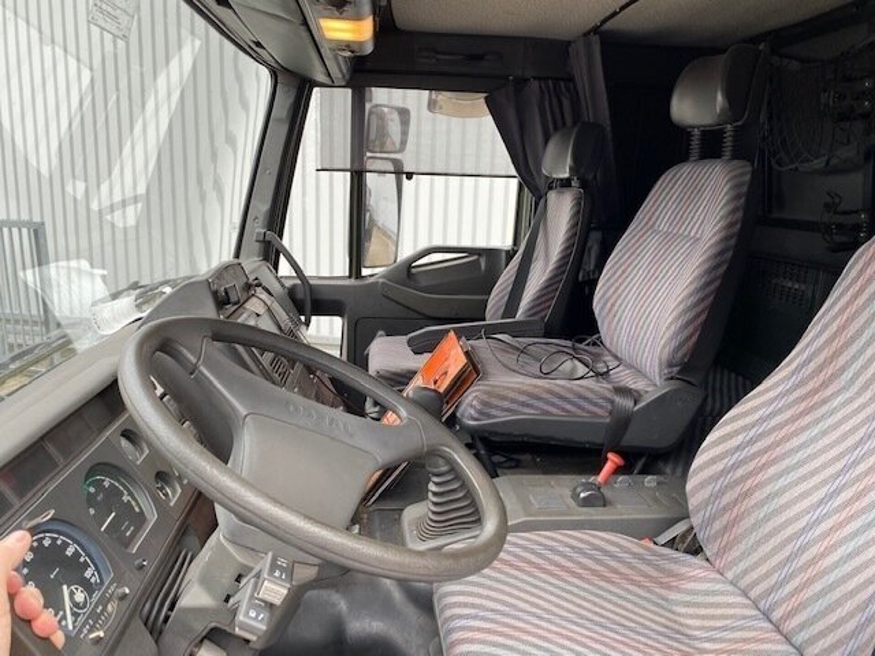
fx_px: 657
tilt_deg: -12.8
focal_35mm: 26
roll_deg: -3.7
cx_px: 438
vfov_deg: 53.1
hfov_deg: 67.3
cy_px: 328
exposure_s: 1/121
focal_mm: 4.25
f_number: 1.8
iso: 50
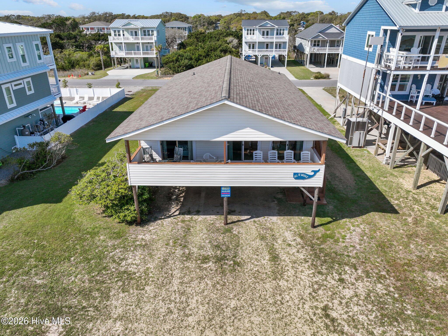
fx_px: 310
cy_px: 168
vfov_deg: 56.8
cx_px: 224
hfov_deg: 71.6
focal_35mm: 24
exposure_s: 1/2000
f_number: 2.8
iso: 110
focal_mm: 12.29
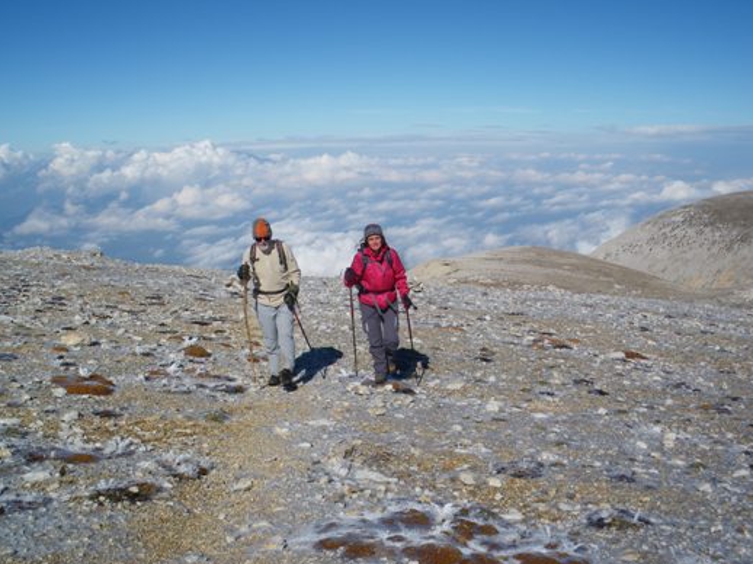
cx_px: 371
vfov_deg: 37.7
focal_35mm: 38
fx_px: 826
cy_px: 288
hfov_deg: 49.0
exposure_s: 1/500
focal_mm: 6.3
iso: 64
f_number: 5.4
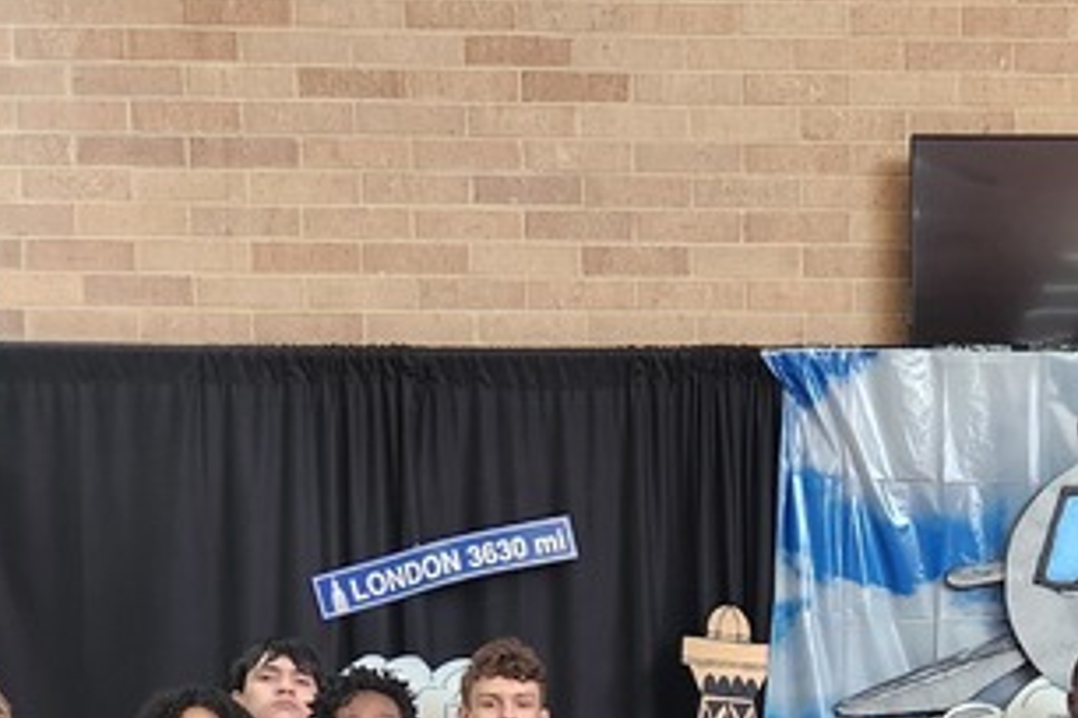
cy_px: 975
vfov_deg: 16.0
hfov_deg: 25.1
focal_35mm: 80
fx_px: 2395
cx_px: 800
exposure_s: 1/120
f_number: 1.8
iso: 200
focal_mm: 5.4
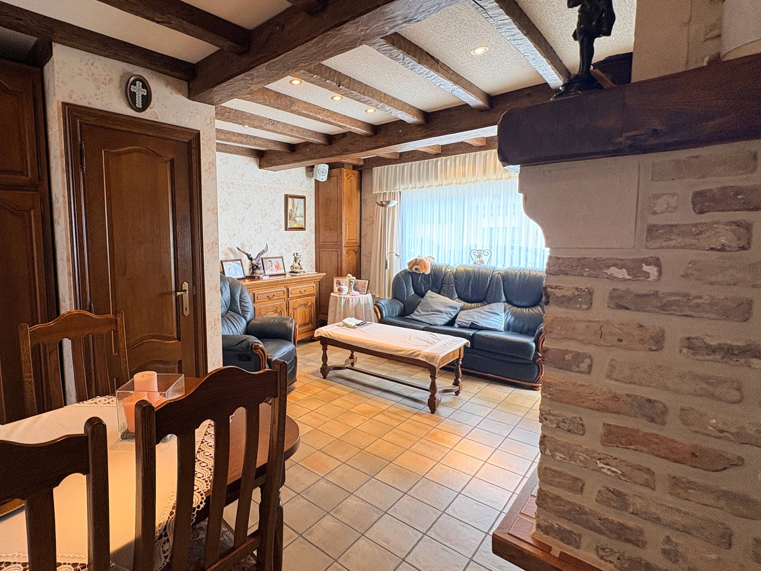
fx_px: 396
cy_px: 271
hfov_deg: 85.8
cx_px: 280
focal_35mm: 18
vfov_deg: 71.5
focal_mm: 2.22
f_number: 2.2
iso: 200
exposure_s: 1/100
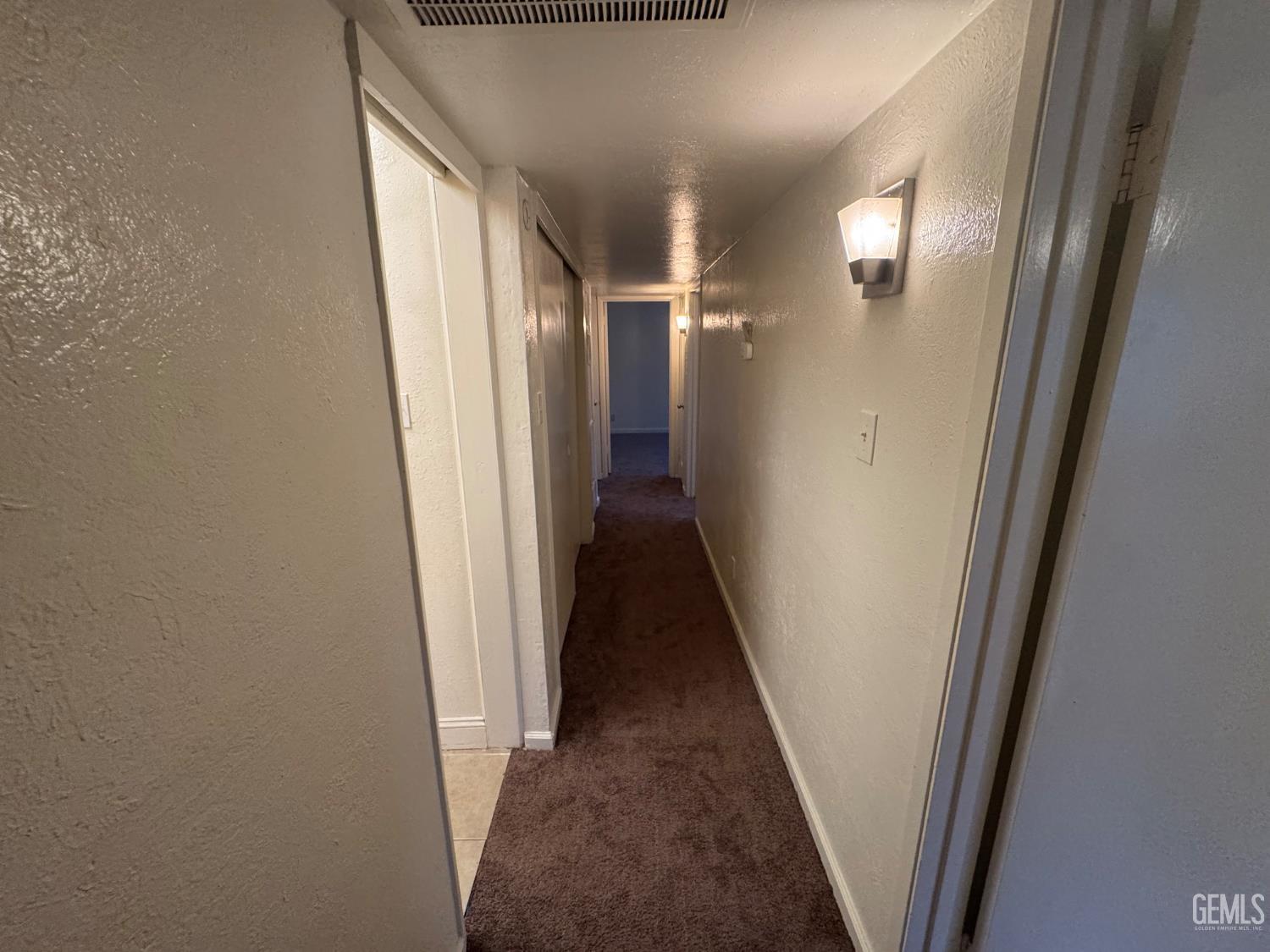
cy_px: 476
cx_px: 635
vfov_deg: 85.7
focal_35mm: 14
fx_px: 514
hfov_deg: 102.1
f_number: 2.2
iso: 500
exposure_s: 1/60
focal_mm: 2.22
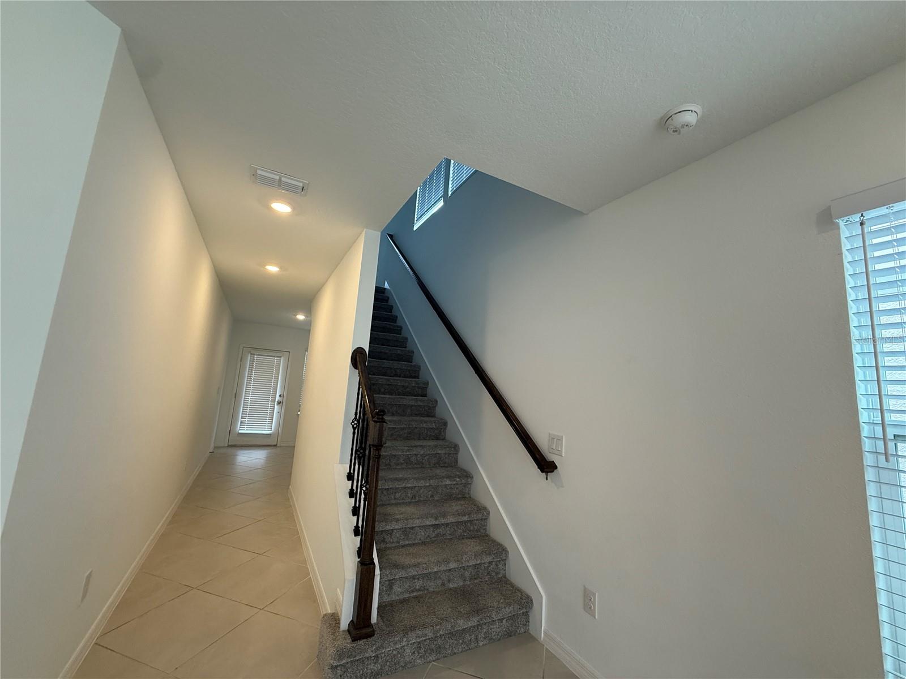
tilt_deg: +9.1
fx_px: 366
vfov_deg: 85.7
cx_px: 453
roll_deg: -4.3
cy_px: 340
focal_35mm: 14
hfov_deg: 102.1
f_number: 2.2
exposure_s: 1/120
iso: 160
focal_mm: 2.22
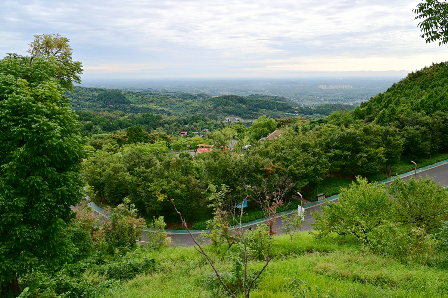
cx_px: 224
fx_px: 367
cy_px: 149
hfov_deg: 62.8
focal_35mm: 30
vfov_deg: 44.3
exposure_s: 1/80
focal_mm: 29.5
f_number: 8
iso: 100
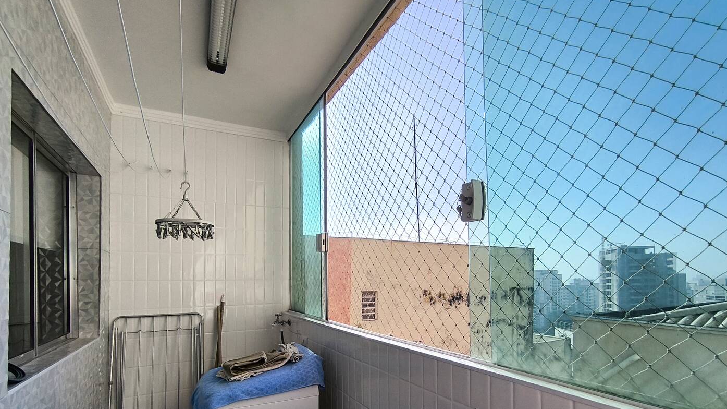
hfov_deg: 92.7
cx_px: 367
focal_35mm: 18
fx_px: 347
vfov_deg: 59.7
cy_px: 269
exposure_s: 1/1505
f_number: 2.2
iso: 50
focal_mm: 1.65
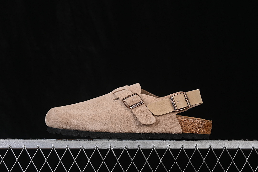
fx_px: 537
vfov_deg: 18.2
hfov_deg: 27.0
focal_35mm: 75
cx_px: 129
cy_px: 86
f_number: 8
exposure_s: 1/80
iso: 160
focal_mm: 50
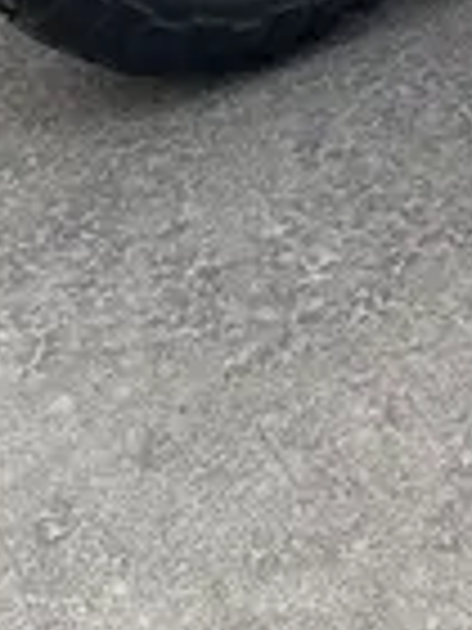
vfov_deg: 11.7
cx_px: 886
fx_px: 2473
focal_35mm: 136
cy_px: -907
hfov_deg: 10.2
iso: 64
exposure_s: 1/791
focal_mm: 5.96
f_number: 1.6
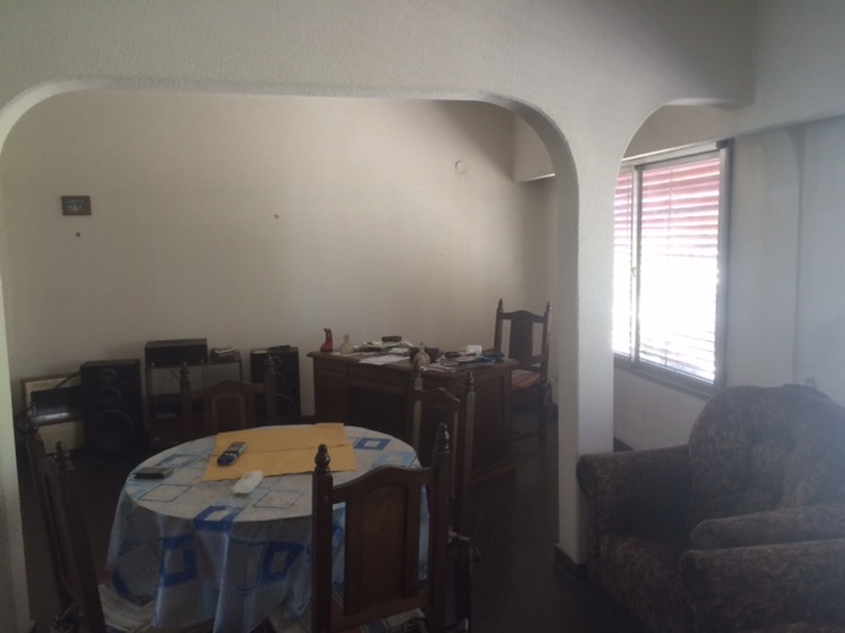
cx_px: 422
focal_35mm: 29
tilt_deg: -5.7
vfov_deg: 48.2
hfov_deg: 61.7
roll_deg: +2.7
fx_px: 708
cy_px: 316
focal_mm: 4.15
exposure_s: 1/30
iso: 64
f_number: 2.2
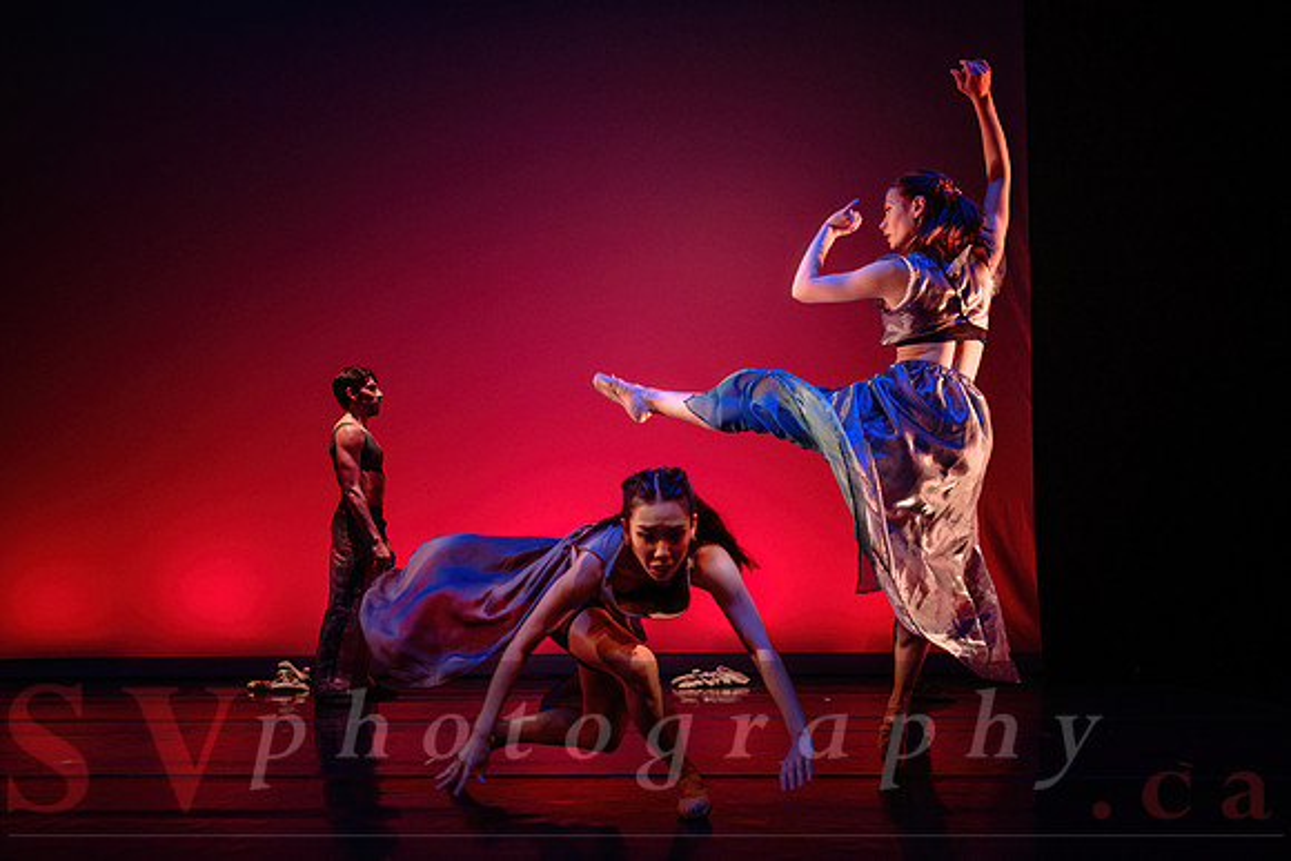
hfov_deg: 57.2
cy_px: 592
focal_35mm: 33
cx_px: 617
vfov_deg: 39.4
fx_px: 1183
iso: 1000
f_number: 1.4
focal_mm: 24
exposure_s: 1/400
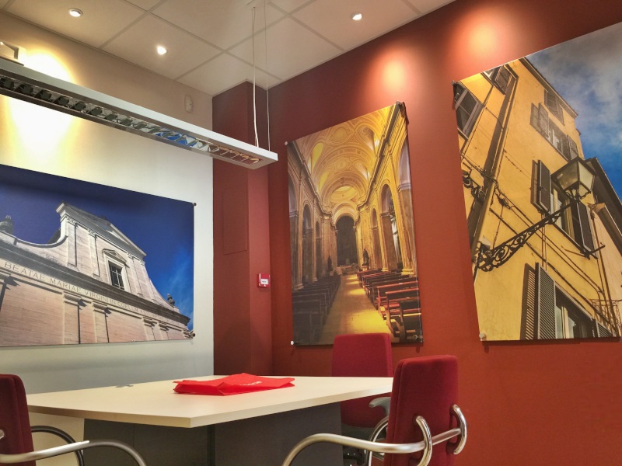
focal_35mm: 29
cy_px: 233
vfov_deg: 48.2
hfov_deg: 61.7
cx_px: 311
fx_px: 521
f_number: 2.2
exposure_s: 1/15
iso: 50
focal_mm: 4.15
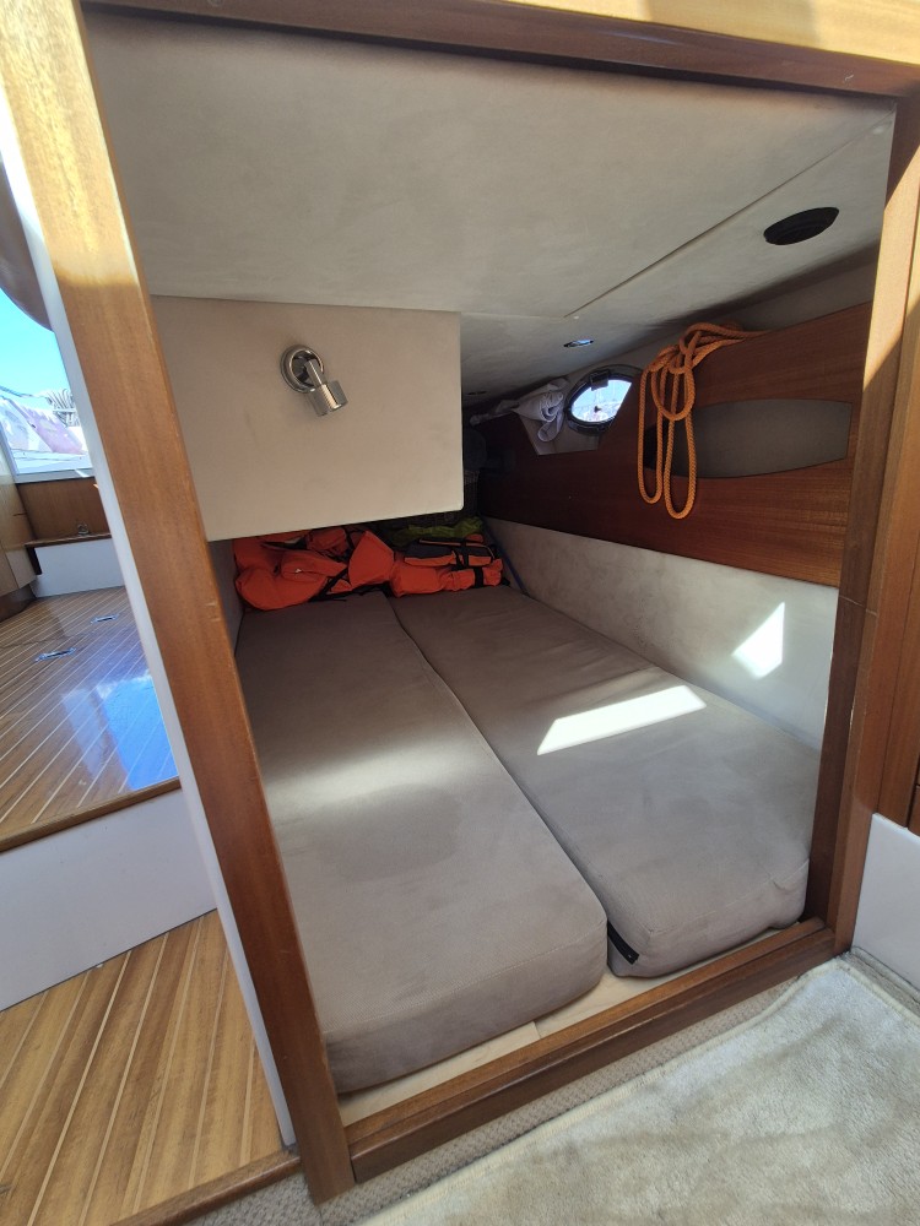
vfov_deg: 106.2
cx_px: 460
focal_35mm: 13
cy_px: 613
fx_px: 461
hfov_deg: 89.9
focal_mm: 2.2
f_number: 2.2
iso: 50
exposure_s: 1/110
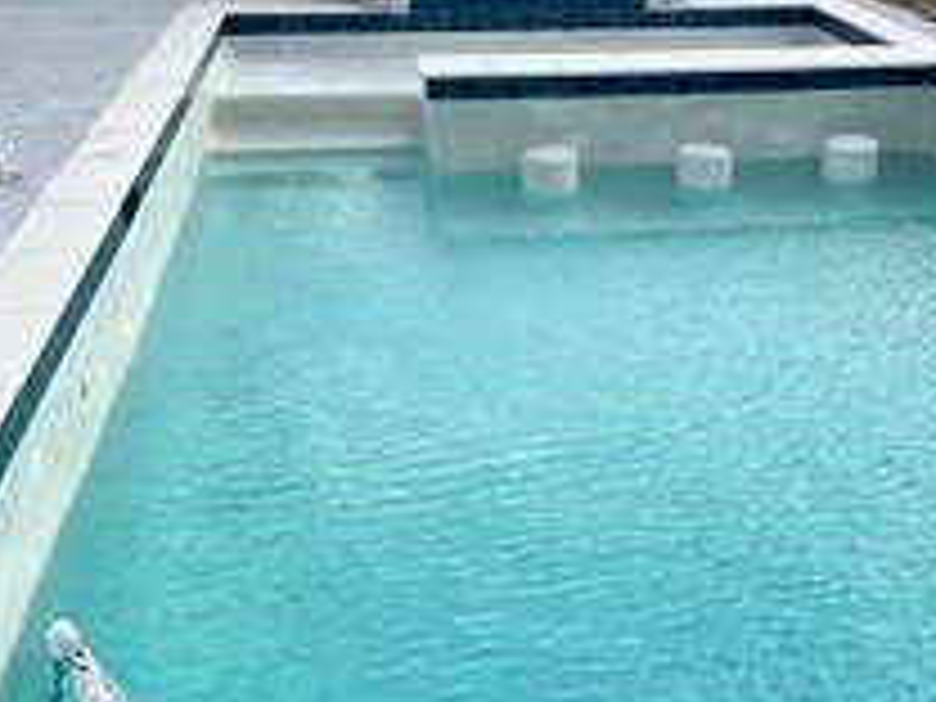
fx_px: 1352
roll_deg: +0.6
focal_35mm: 50
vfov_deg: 29.1
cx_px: 706
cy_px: 346
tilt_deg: -19.6
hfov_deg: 37.2
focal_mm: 5.7
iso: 50
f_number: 1.5
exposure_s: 1/3704
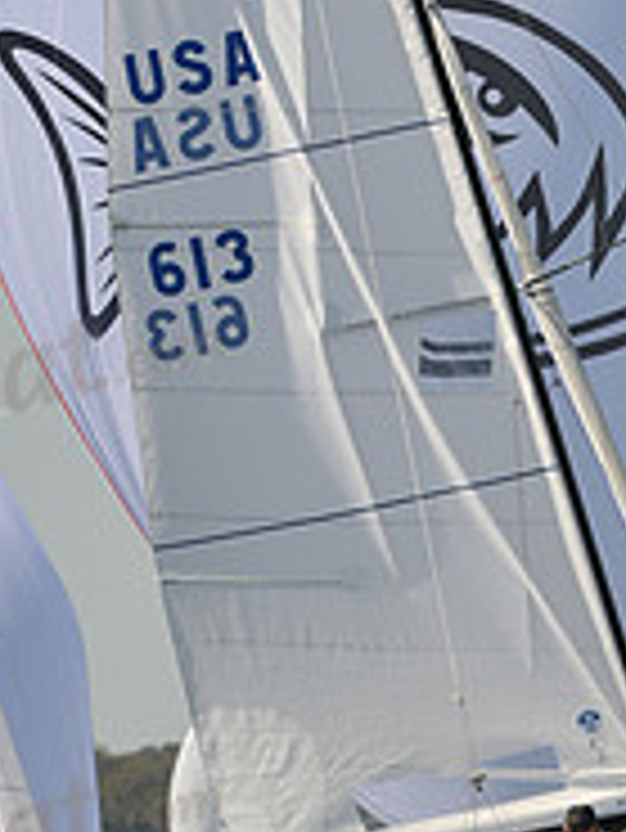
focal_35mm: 752
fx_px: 18111
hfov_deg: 2.0
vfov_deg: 2.6
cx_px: 457
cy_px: 112
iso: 250
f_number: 7.1
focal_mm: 250
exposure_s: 1/1250
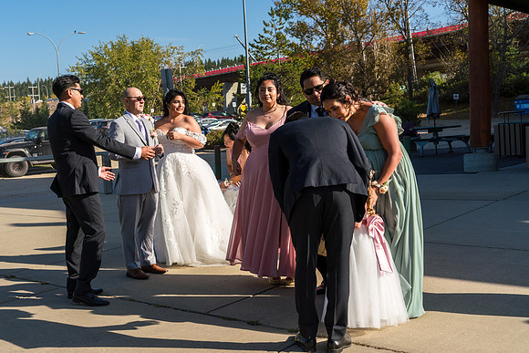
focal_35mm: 47
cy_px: 176
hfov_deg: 41.5
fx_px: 690
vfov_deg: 28.7
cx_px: 184
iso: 250
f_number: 5
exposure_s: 1/1600
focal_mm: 36
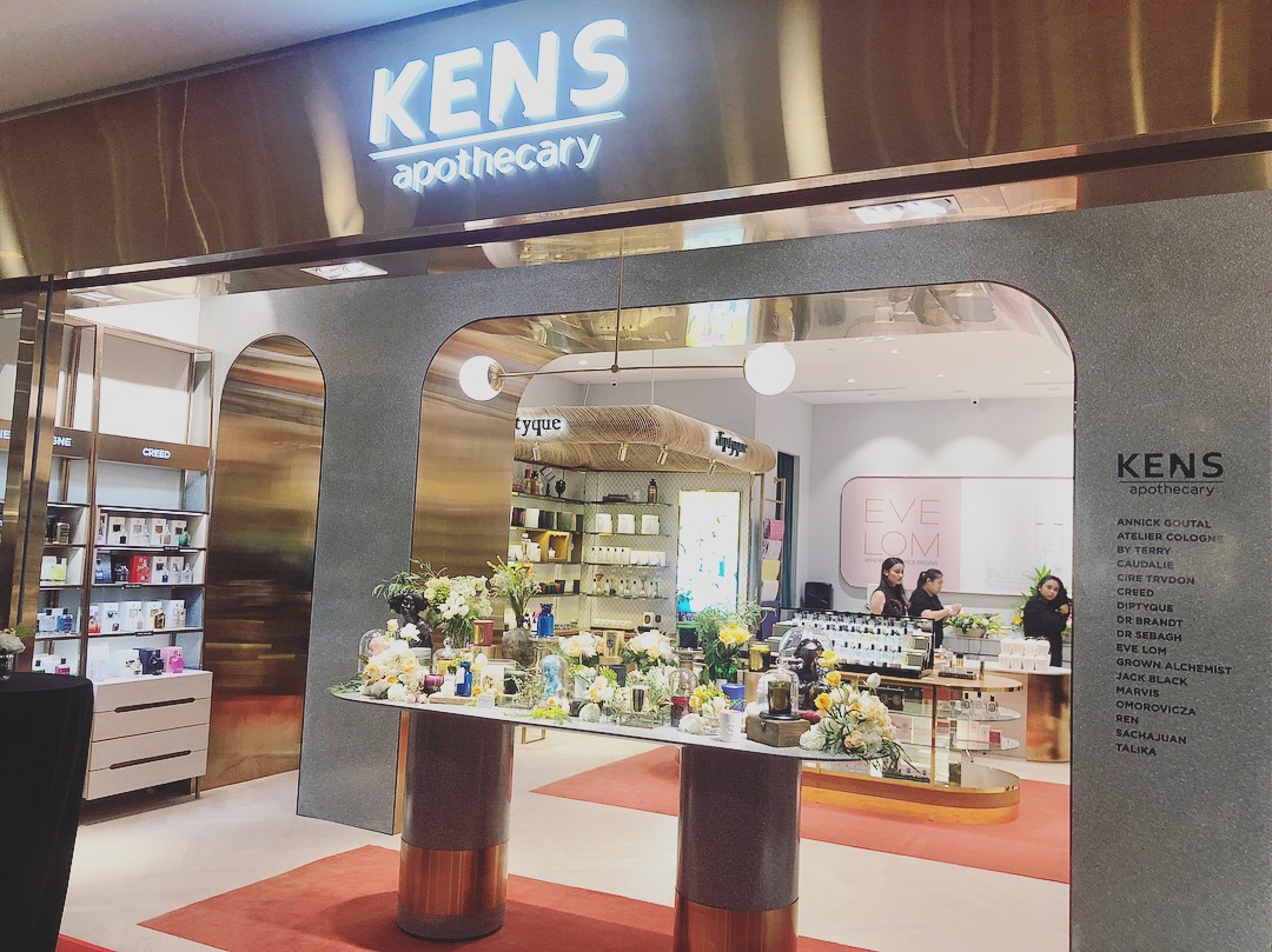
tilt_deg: +4.7
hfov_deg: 63.5
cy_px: 476
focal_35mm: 28
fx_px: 1028
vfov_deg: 49.7
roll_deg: -2.6
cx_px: 636
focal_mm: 4
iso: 32
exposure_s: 1/33
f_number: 1.8
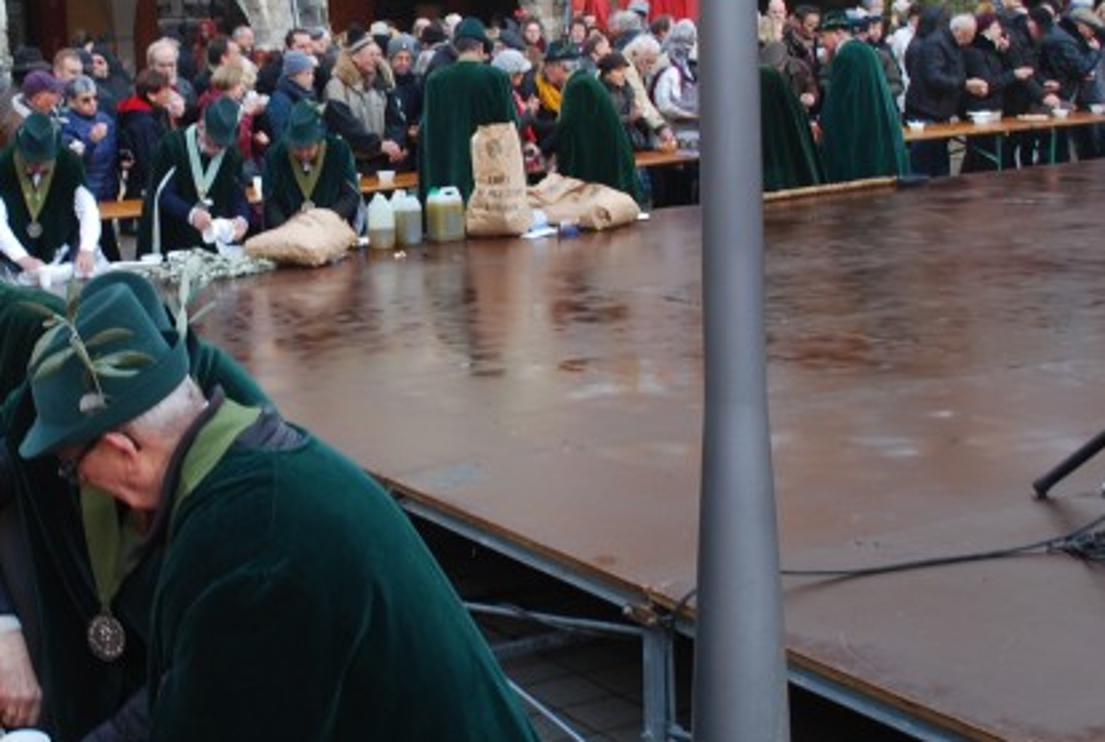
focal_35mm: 58
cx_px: 299
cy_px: 276
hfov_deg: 33.8
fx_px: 1784
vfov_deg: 23.4
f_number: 5.6
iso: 200
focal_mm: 20
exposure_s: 1/125
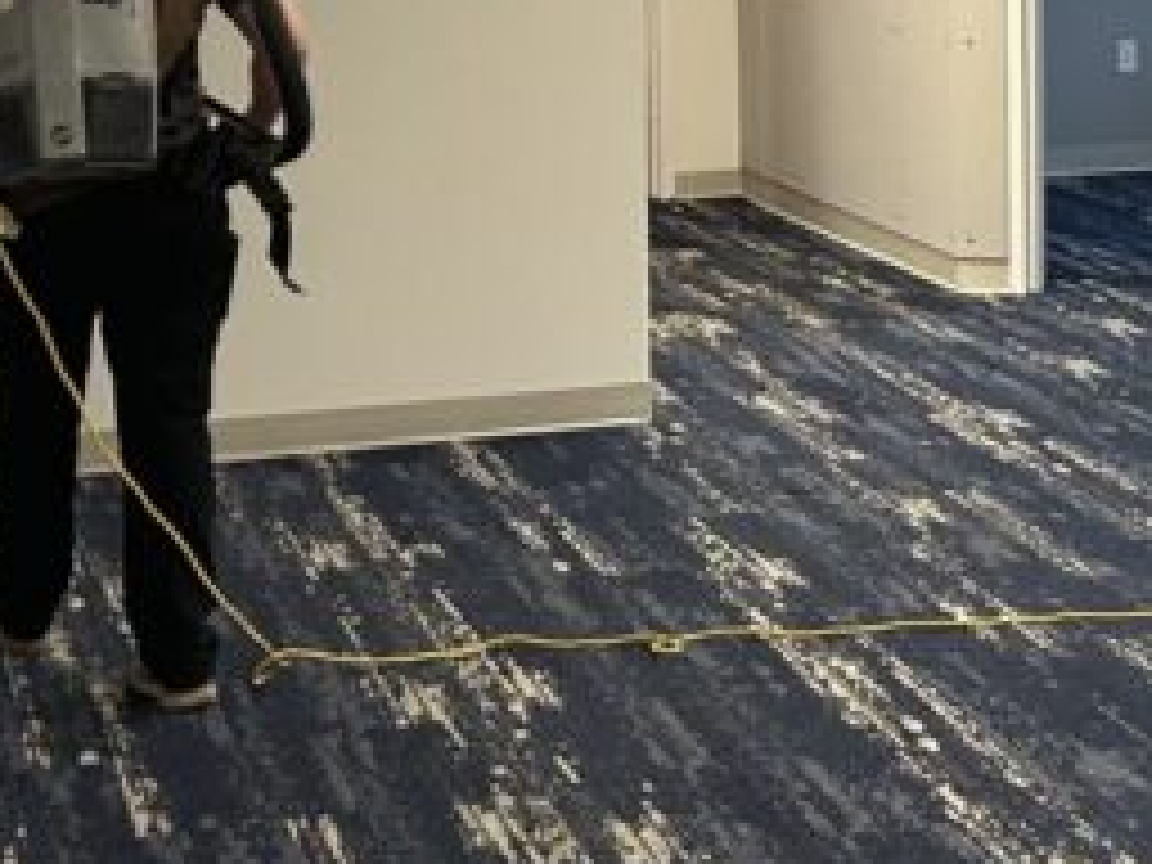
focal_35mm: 104
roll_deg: +0.2
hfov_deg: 18.0
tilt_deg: -2.7
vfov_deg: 14.0
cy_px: -58
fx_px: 3461
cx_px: 1346
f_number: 1.5
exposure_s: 1/120
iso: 125
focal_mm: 5.7
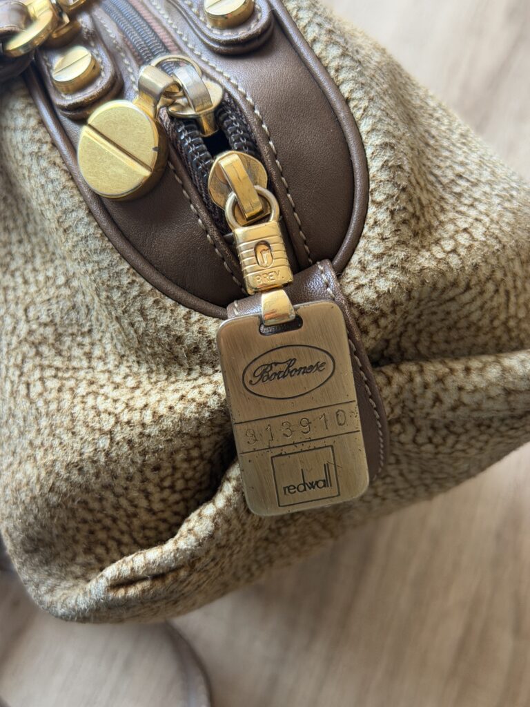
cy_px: 354
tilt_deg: -64.1
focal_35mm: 48
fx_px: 980
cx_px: 265
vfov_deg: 39.7
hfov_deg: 30.3
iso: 100
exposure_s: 1/63
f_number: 1.78
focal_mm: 6.76
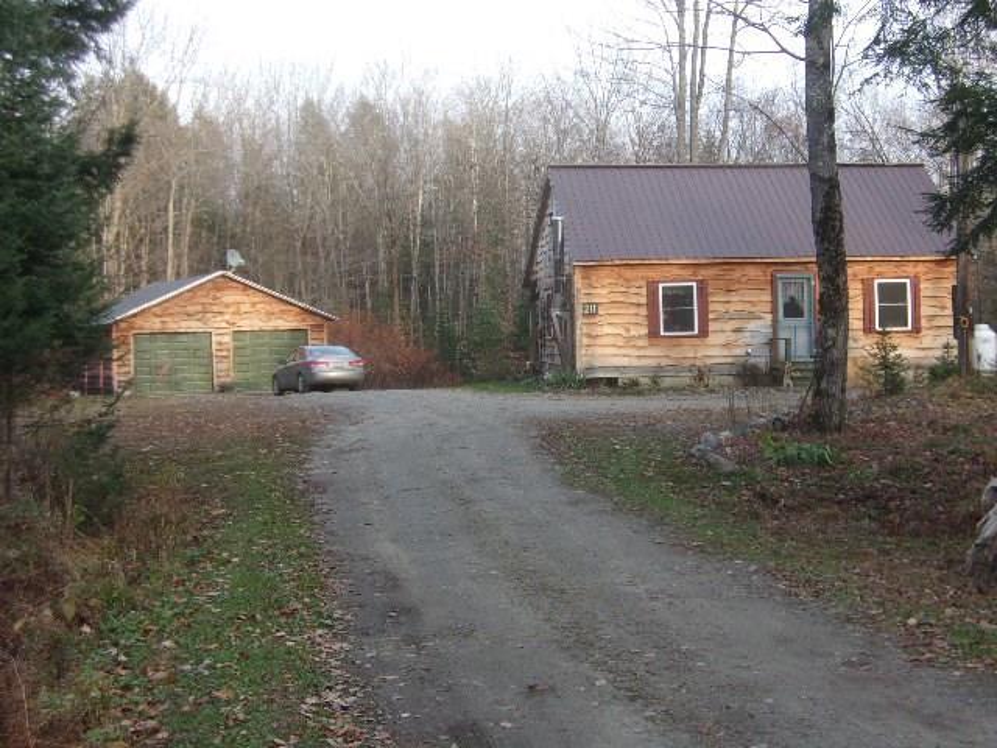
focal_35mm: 53
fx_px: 1526
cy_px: 374
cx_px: 498
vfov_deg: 27.5
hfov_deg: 36.2
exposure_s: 1/80
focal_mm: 9.4
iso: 80
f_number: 4.2
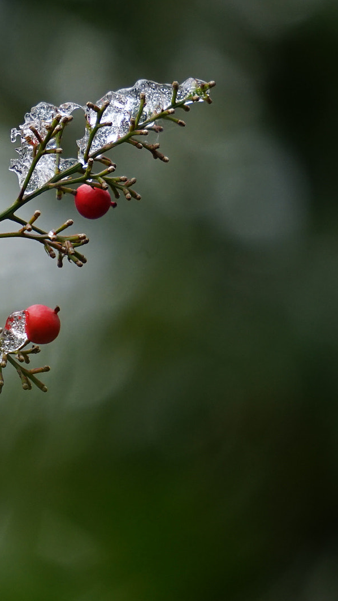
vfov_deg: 5.2
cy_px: 301
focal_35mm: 418
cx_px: -52
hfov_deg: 2.9
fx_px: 6655
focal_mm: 177
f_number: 6.3
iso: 500
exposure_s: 1/200
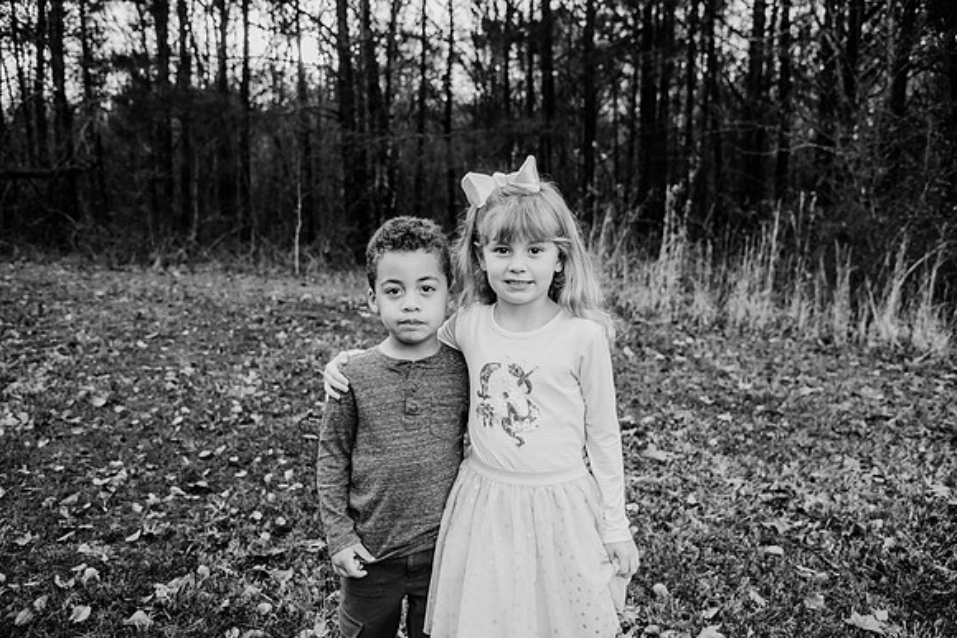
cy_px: 319
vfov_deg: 41.1
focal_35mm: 32
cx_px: 478
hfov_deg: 58.7
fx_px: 851
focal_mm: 32
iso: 800
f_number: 4
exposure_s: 1/800
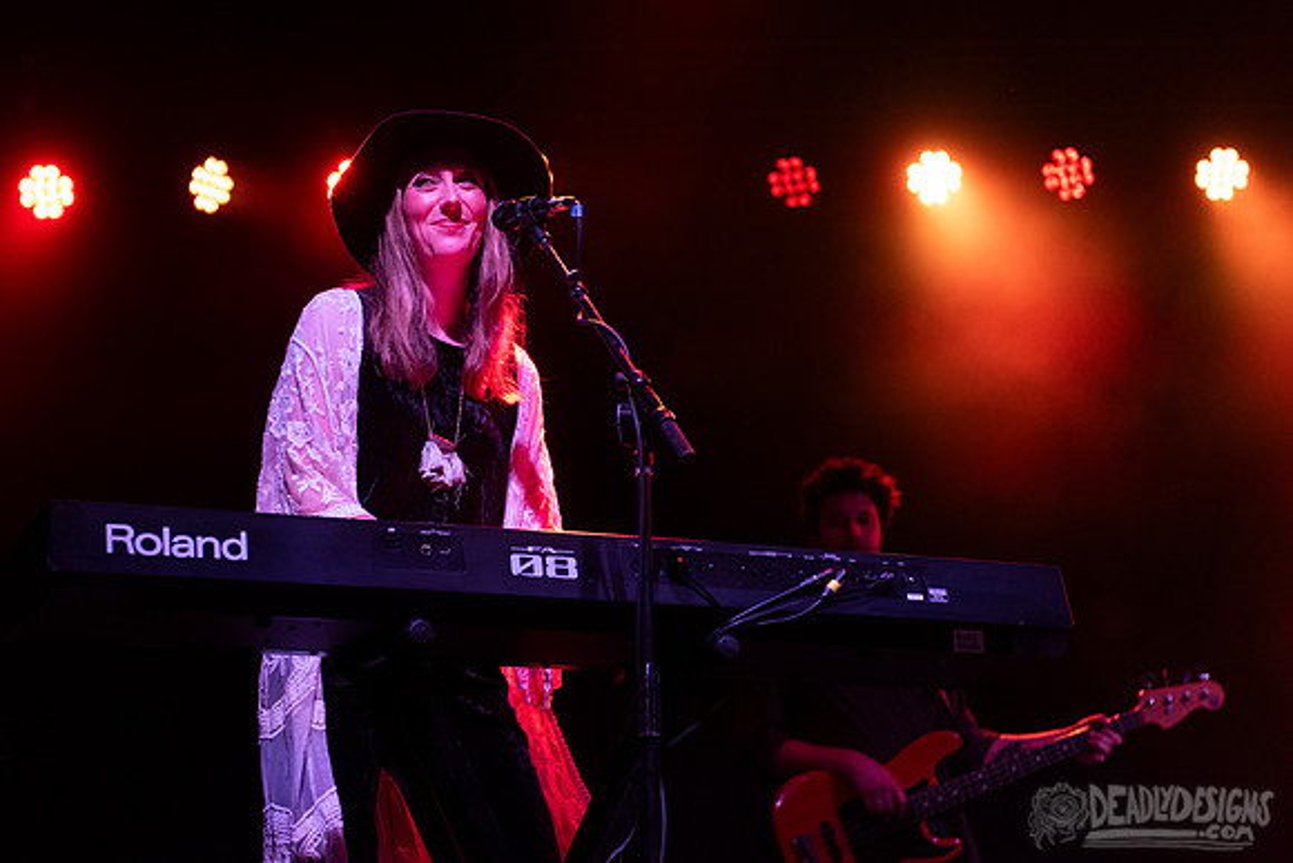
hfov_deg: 24.3
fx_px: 2994
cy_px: 349
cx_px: 551
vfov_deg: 16.4
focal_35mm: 83
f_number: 3.5
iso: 2500
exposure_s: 1/500
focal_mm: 70
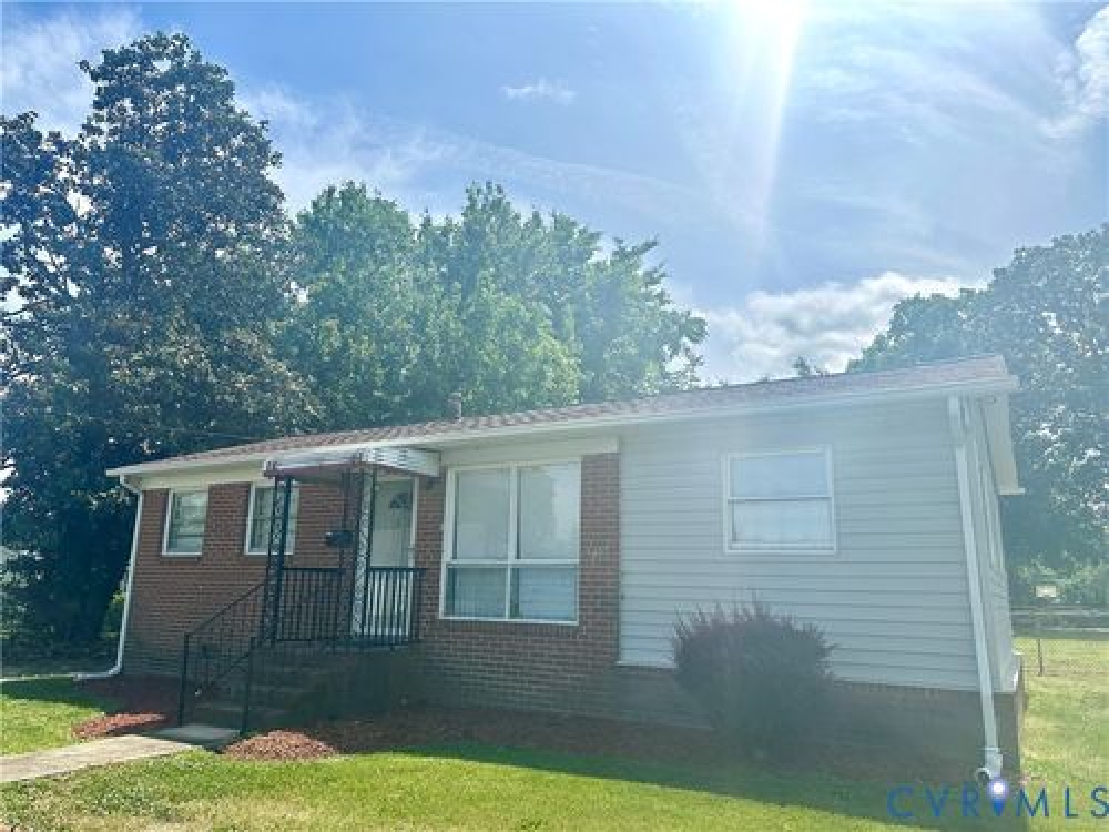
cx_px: 554
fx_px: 769
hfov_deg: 71.6
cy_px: 416
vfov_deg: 56.8
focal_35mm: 24
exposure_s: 1/7576
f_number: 1.78
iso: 80
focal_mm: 6.86
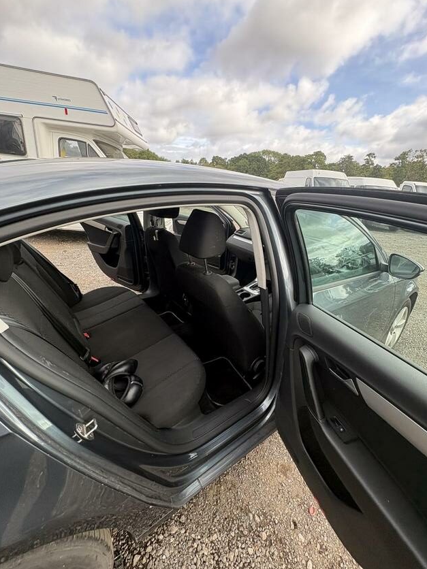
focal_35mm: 15
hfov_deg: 81.7
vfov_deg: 98.2
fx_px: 247
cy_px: 279
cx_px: 226
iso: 64
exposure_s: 1/226
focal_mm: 2.22
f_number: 2.2
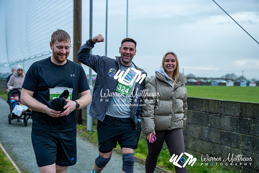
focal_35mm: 49
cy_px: 86
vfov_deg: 27.5
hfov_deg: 40.3
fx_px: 353
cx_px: 130
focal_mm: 49
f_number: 4
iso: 100
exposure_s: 1/200
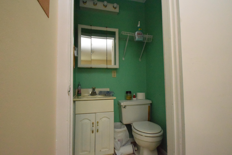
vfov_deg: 69.7
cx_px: 116
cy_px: 78
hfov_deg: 92.4
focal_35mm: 17
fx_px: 111
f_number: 10
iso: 12800
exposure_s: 1/200
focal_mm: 11.5
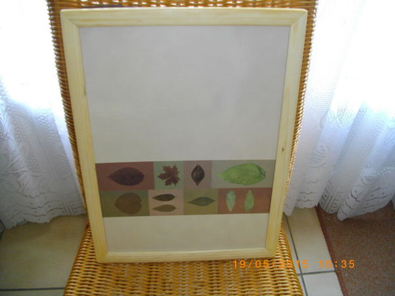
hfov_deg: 56.8
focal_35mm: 32
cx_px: 198
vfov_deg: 44.2
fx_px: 365
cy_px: 148
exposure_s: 1/50
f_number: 2.9
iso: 223
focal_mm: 5.7
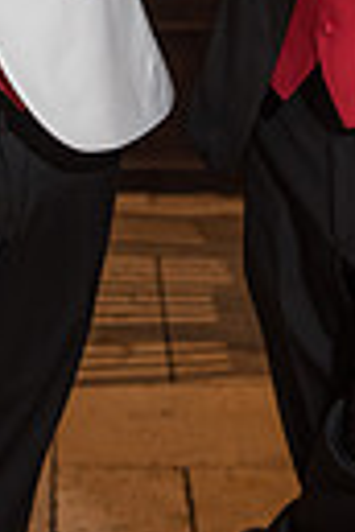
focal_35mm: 181
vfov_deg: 11.0
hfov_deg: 7.6
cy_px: -190
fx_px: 2677
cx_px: 54
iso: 1250
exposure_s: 1/125
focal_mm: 52
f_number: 3.5
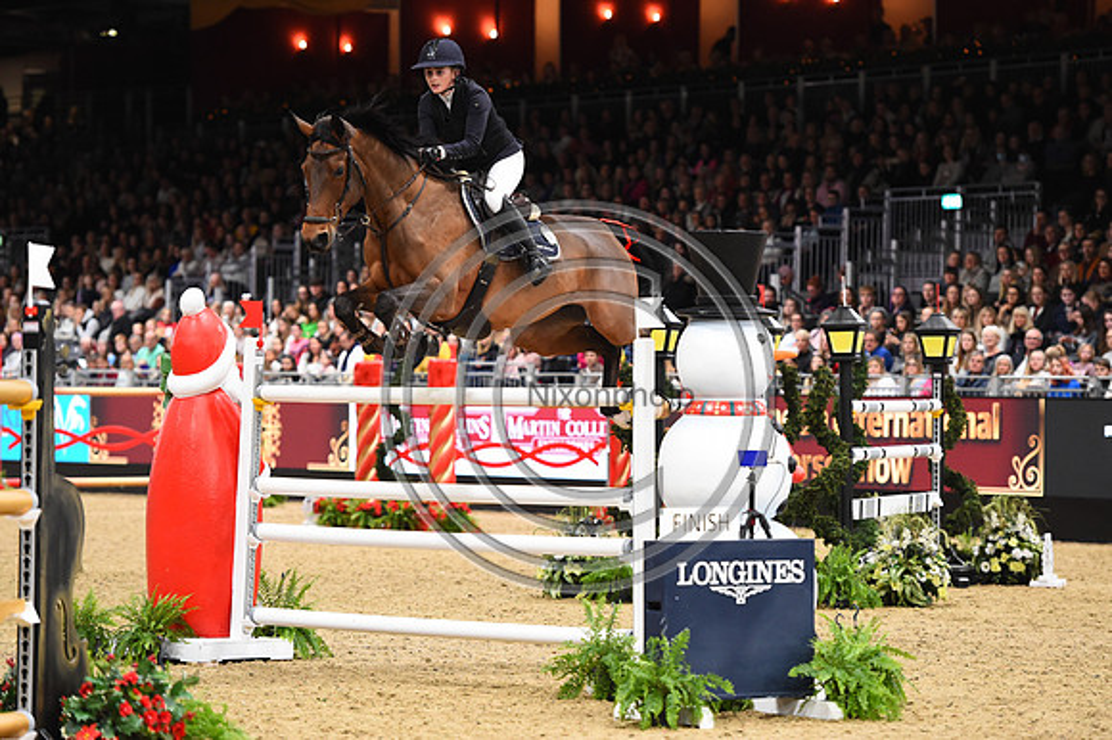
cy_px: 370
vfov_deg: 9.1
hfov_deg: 13.7
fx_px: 4631
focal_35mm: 150
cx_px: 556
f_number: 3.5
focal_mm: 150
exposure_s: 1/800
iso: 5000
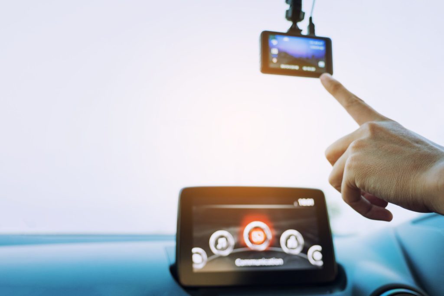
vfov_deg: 36.0
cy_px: 148
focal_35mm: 37
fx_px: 456
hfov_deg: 51.9
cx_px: 222
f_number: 2.8
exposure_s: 1/125
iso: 1600
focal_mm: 24.9
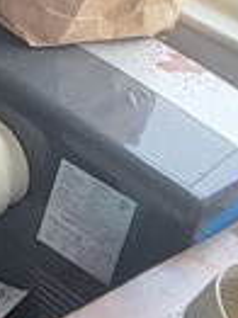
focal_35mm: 102
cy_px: -238
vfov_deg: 16.4
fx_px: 937
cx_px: -440
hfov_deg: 10.7
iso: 200
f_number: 2.2
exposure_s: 1/60
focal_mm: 2.2
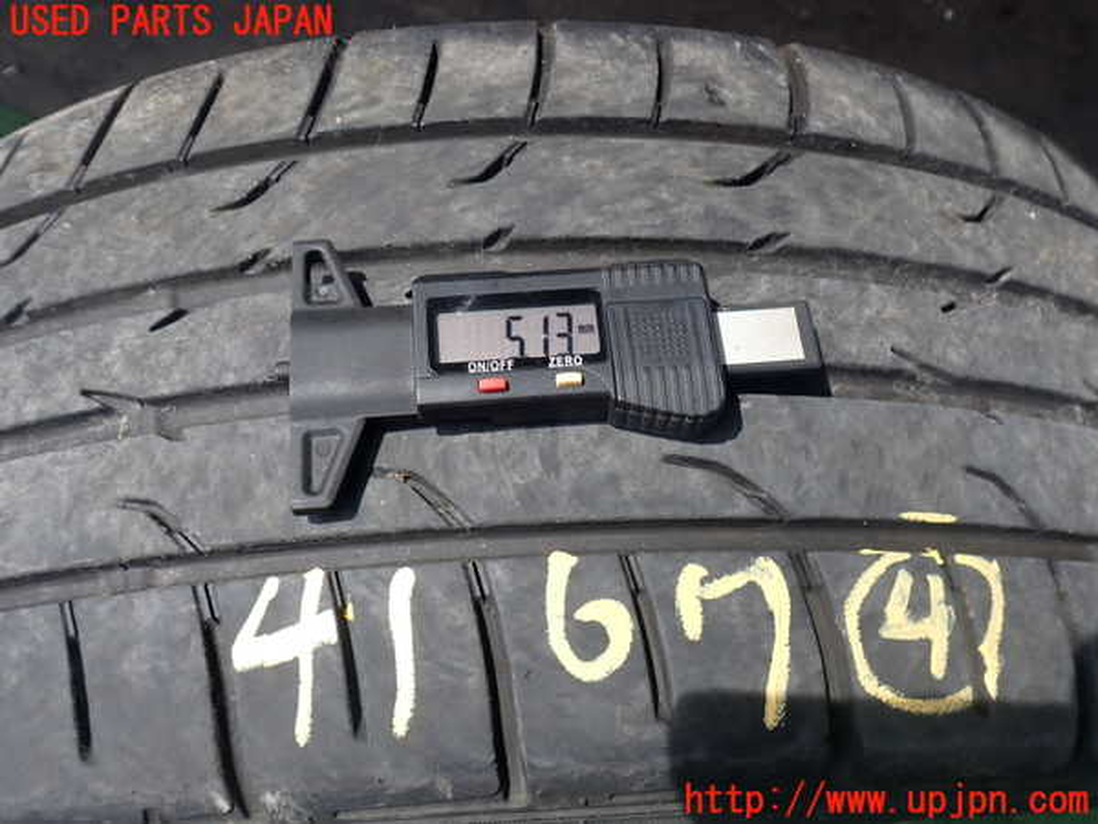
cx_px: 549
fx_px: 952
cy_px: 412
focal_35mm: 30
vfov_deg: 46.8
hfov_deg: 60.0
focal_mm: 5.4
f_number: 3.2
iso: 100
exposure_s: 1/500
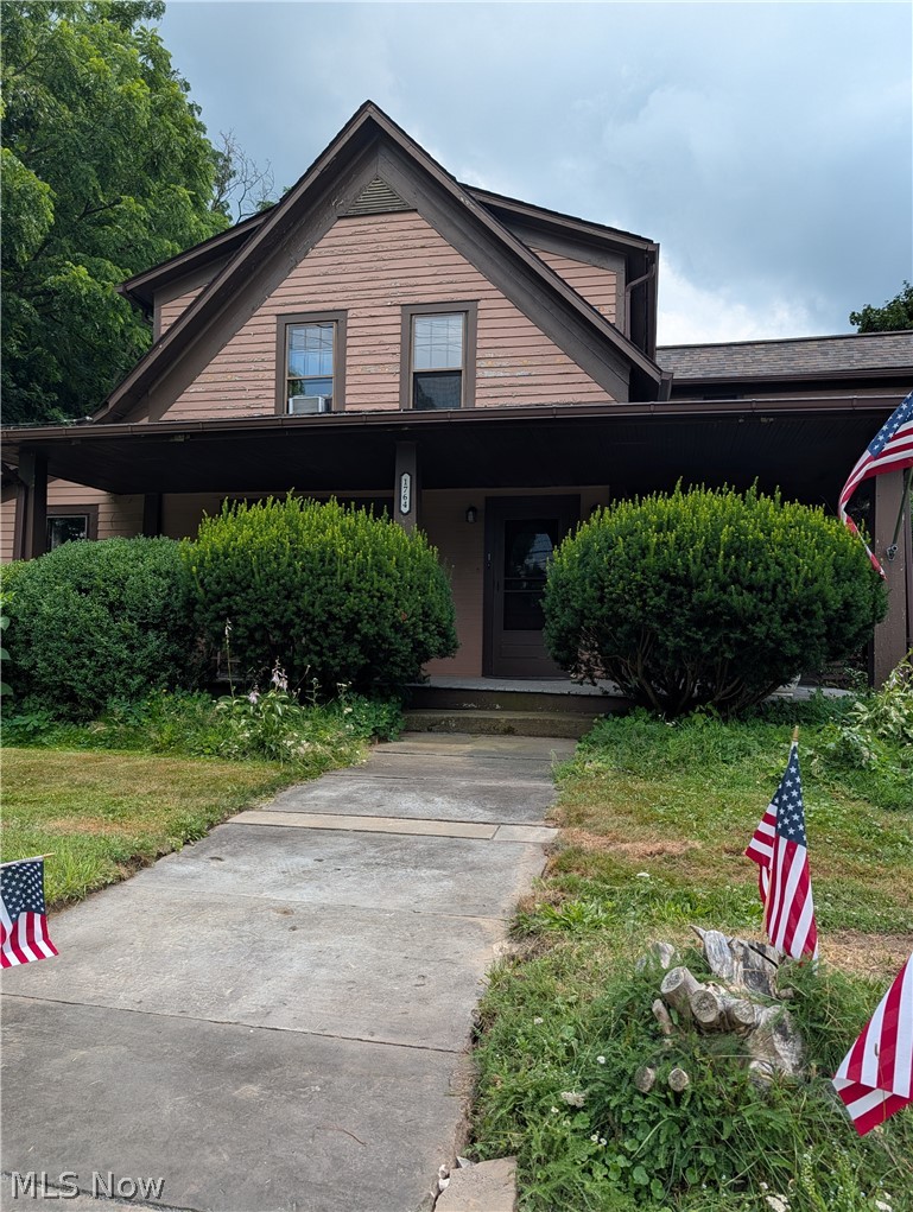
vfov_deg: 71.5
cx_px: 456
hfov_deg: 56.9
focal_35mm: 24
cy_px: 606
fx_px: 842
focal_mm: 6.9
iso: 20
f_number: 1.68
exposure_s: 1/698
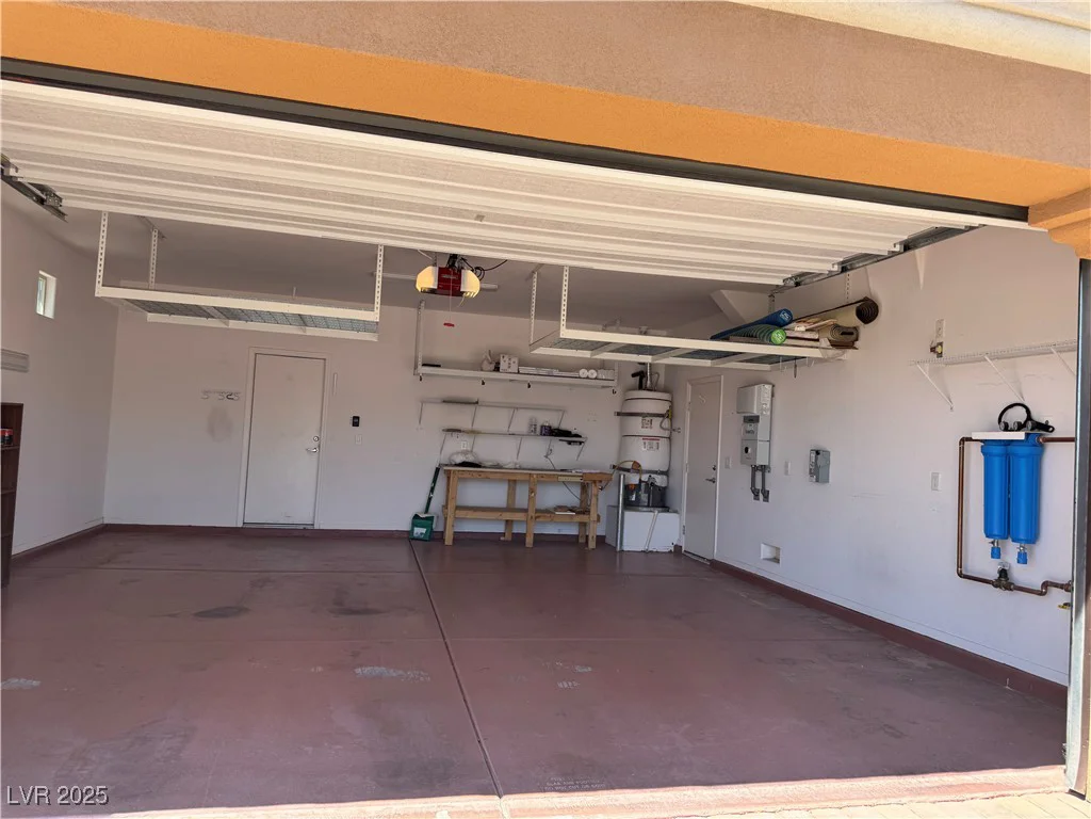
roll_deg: -2.9
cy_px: 410
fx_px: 756
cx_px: 546
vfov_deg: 56.8
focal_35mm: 24
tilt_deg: +1.9
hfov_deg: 71.6
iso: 80
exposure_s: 1/995
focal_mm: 6.76
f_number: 1.78
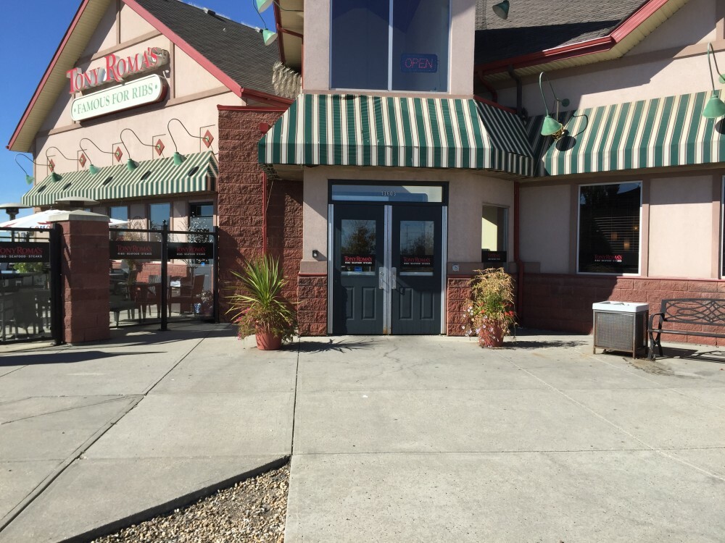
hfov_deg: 61.7
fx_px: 607
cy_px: 272
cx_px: 362
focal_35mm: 29
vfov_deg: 48.2
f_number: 2.2
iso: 32
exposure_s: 1/1647
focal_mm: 4.15
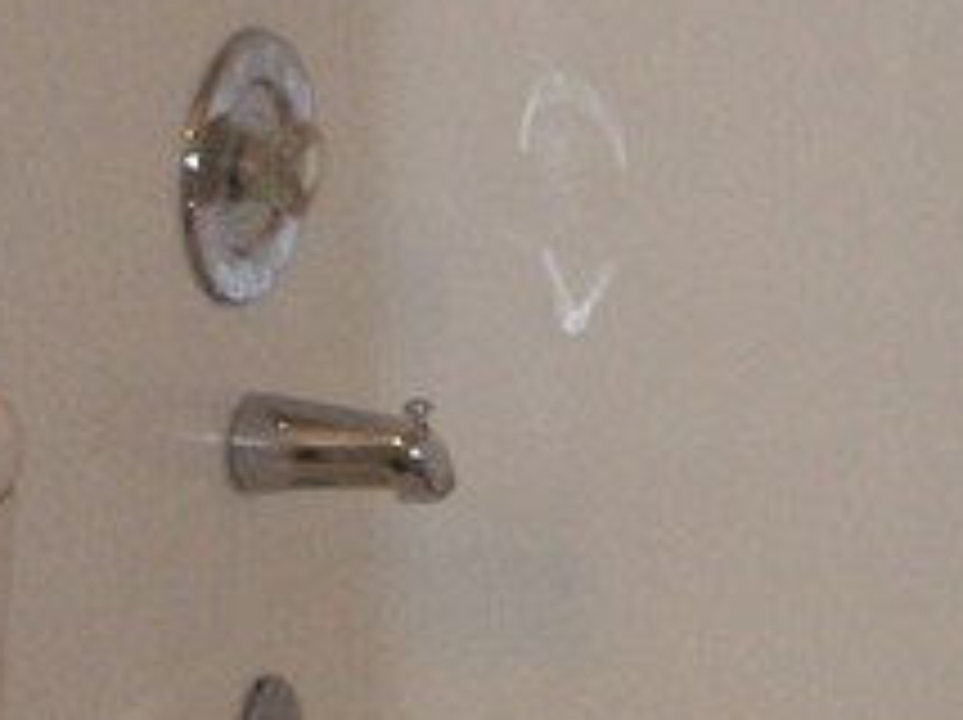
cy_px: 342
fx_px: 4529
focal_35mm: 163
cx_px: 441
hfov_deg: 12.1
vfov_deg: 9.1
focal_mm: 5.6
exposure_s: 1/112
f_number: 2.7
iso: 140
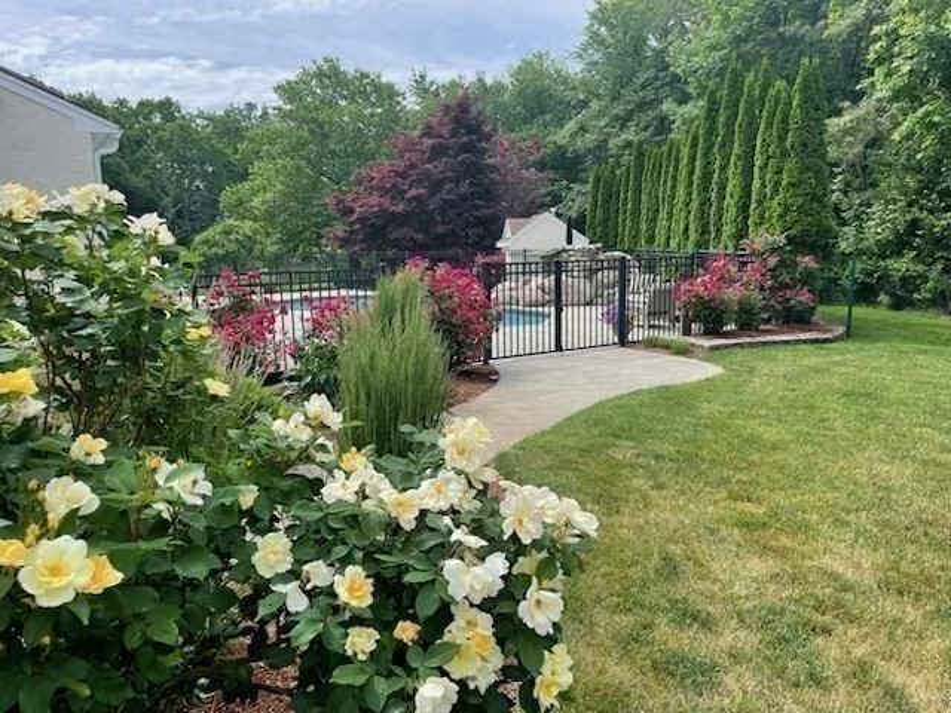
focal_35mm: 26
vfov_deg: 53.1
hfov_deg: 67.3
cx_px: 476
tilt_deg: -9.0
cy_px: 356
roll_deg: +1.6
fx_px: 714
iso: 32
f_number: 1.6
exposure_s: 1/1350
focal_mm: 4.2
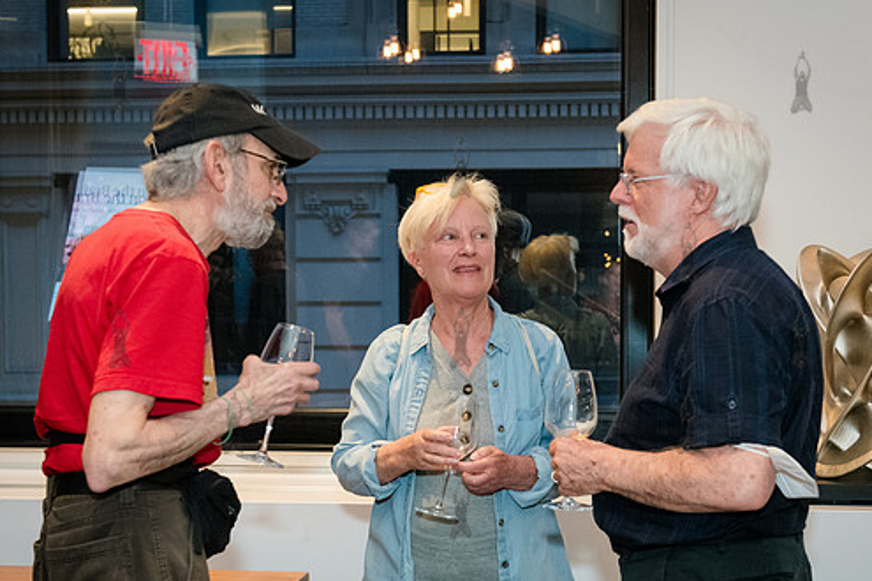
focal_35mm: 65
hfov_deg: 30.9
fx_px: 1574
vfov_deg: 20.9
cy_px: 381
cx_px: 480
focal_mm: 48
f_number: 4.5
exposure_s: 1/160
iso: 6400
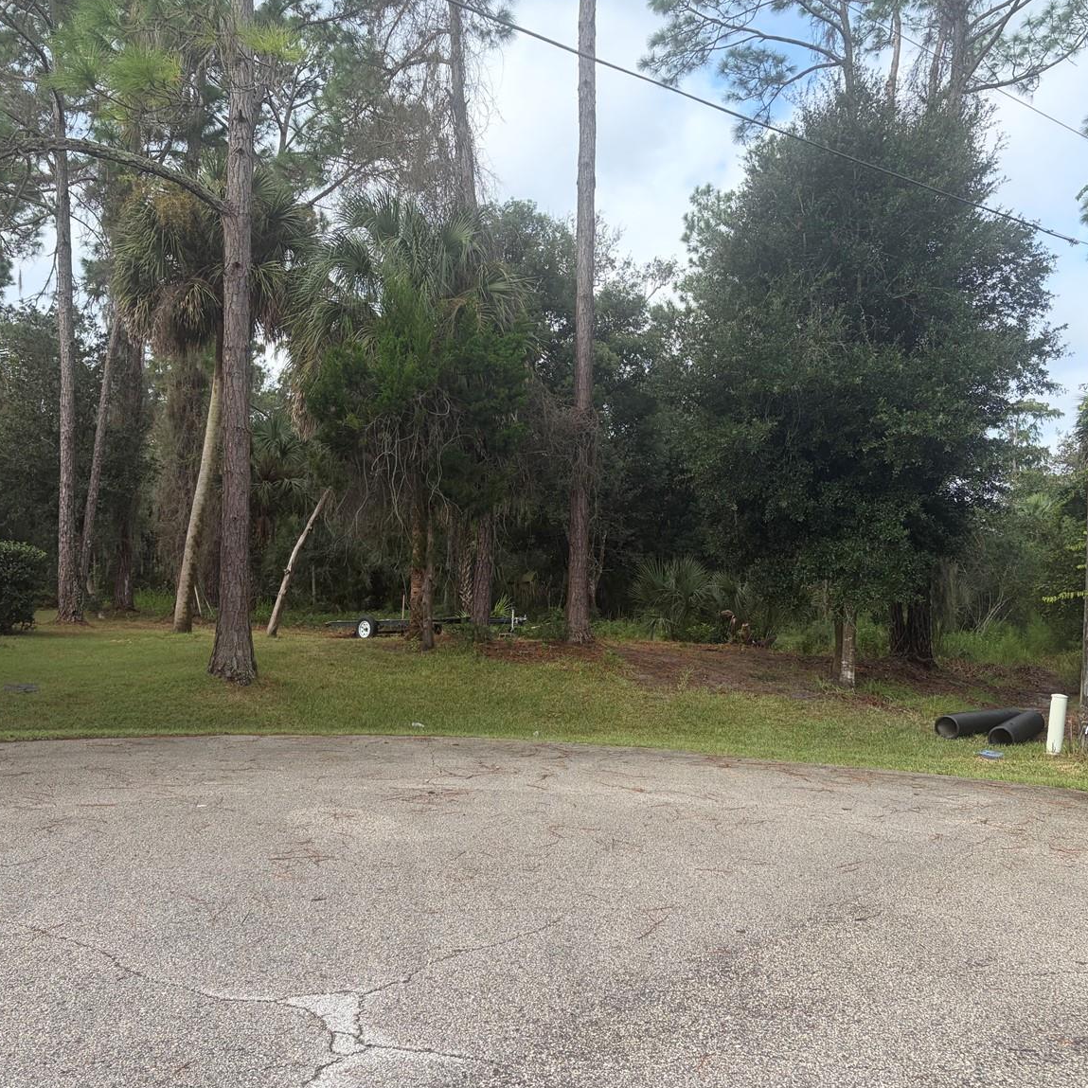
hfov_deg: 51.1
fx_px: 1138
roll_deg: -2.1
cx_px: 580
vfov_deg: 51.1
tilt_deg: +1.1
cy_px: 558
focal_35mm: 32
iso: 50
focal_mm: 5.96
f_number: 1.6
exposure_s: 1/895
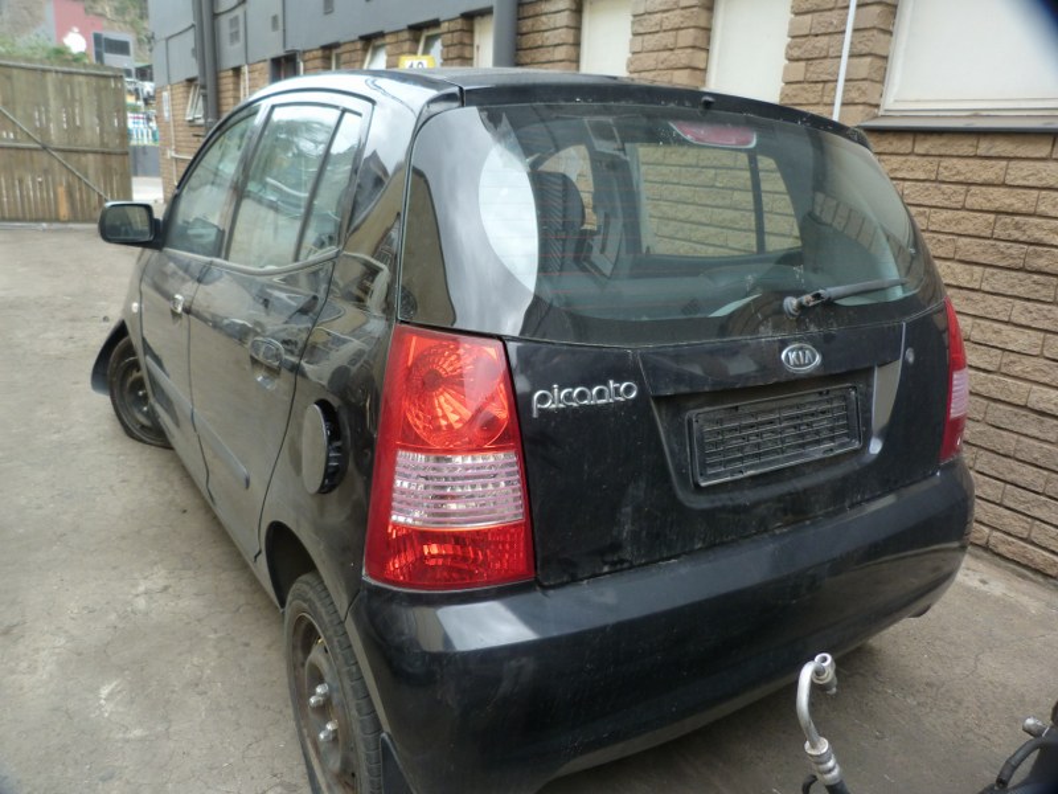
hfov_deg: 69.4
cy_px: 397
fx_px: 764
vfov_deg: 54.9
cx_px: 529
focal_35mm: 25
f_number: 2.8
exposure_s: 1/60
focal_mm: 4.5
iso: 125
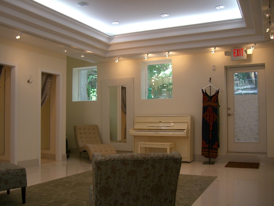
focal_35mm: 38
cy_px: 103
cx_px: 137
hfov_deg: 49.0
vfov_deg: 37.7
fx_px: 301
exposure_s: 1/80
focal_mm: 6.2
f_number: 2.7
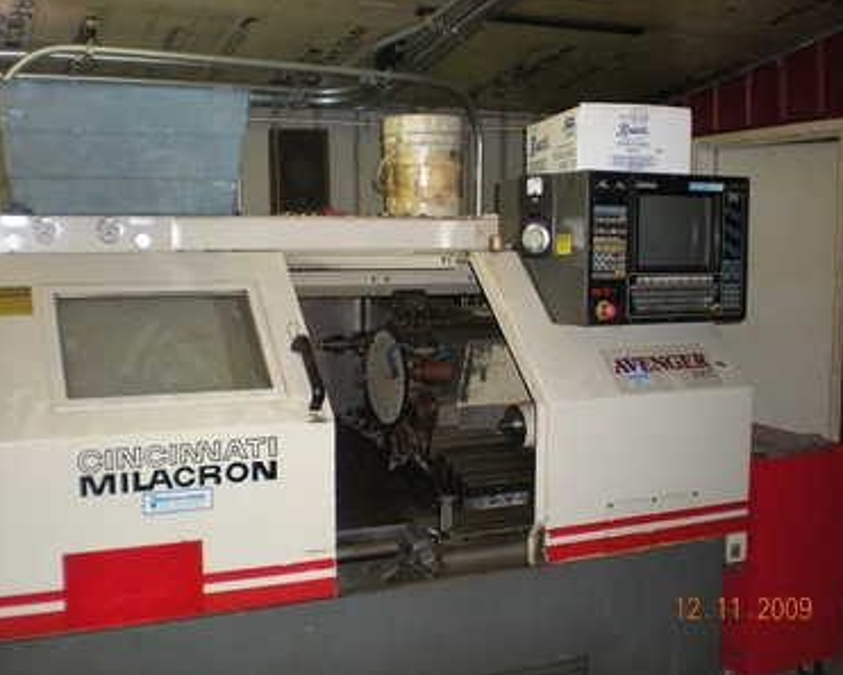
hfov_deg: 45.8
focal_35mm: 40
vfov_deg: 37.4
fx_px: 998
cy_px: 339
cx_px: 414
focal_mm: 6.3
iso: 330
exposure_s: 1/60
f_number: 3.1
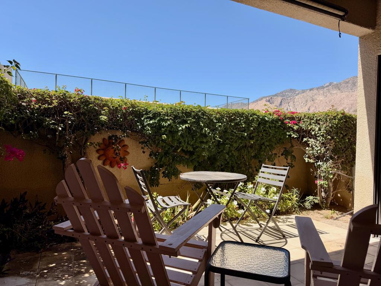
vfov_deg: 56.8
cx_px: 190
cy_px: 143
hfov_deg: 71.6
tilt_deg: -1.2
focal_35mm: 24
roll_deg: -1.7
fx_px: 264
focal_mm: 6.76
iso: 80
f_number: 1.78
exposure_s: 1/3021
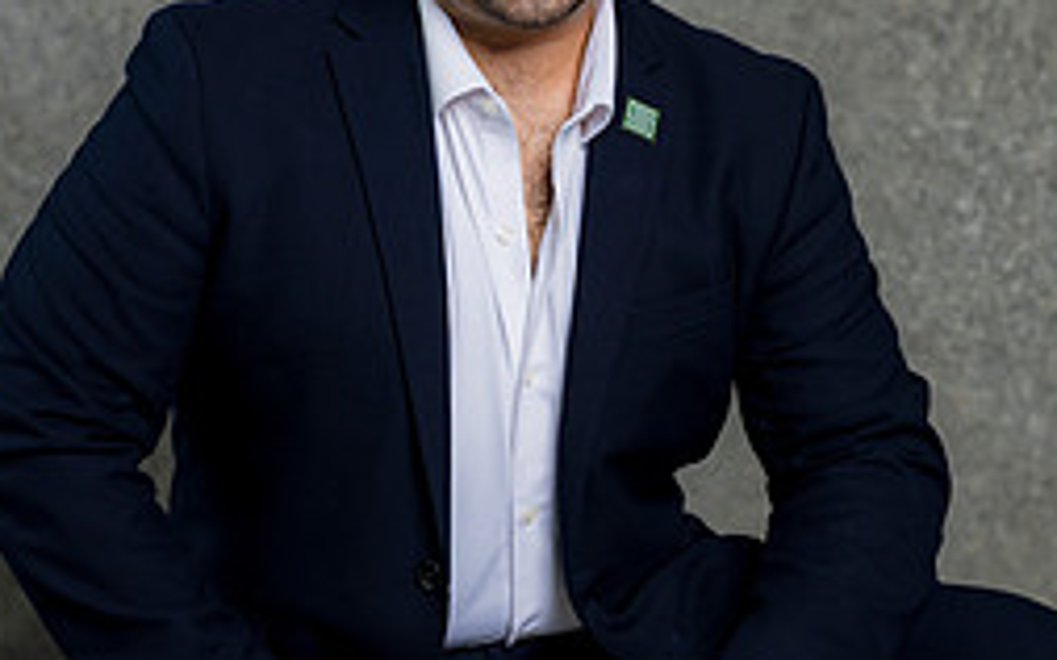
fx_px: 4435
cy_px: 351
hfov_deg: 13.6
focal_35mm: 154
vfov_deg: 8.5
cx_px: 564
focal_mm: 85
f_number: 5
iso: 125
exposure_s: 1/200
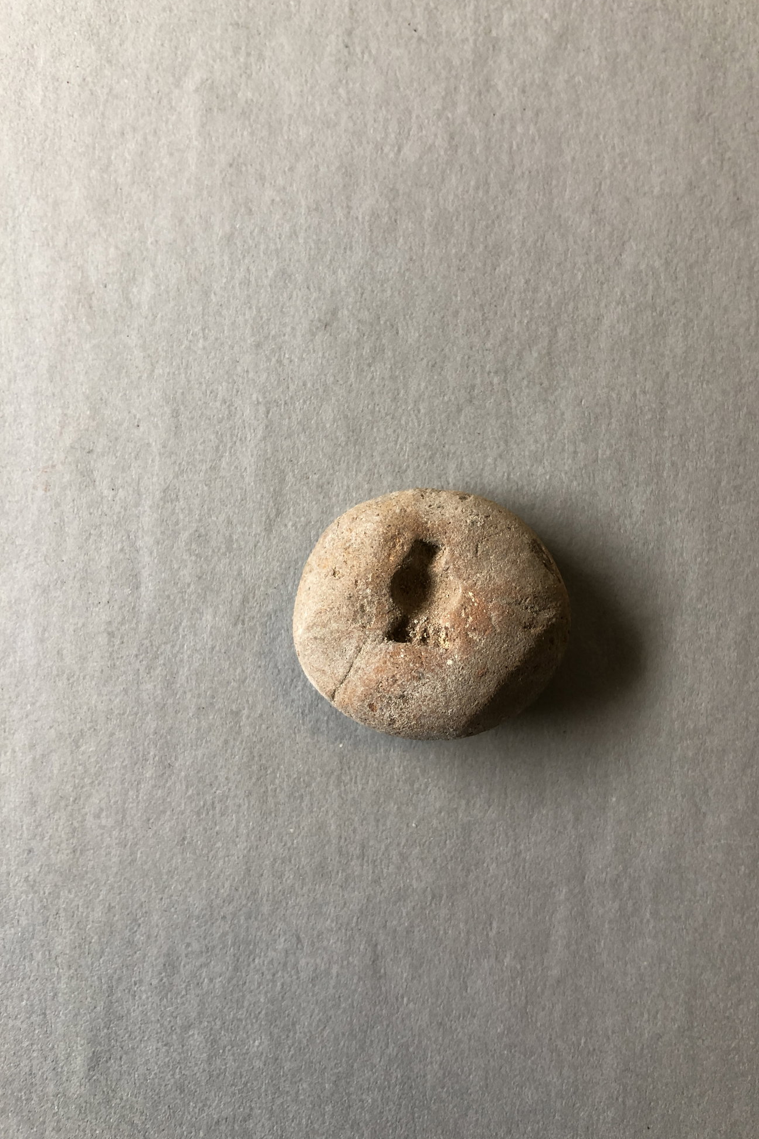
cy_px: 565
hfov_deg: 43.5
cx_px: 439
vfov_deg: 61.9
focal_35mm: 30
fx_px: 949
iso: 25
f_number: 1.8
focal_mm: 3.99
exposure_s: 1/30
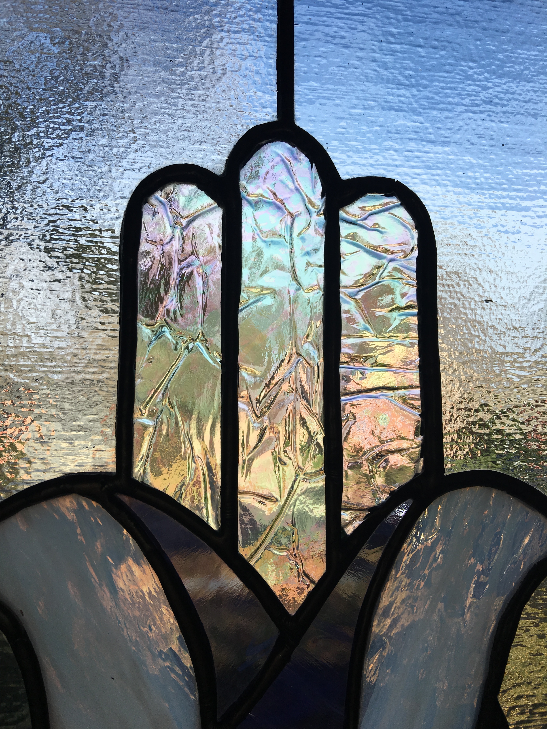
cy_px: 364
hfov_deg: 48.2
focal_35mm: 29
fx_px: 611
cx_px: 274
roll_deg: -0.6
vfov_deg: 61.7
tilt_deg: +6.5
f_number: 2.2
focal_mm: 4.15
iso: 25
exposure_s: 1/625
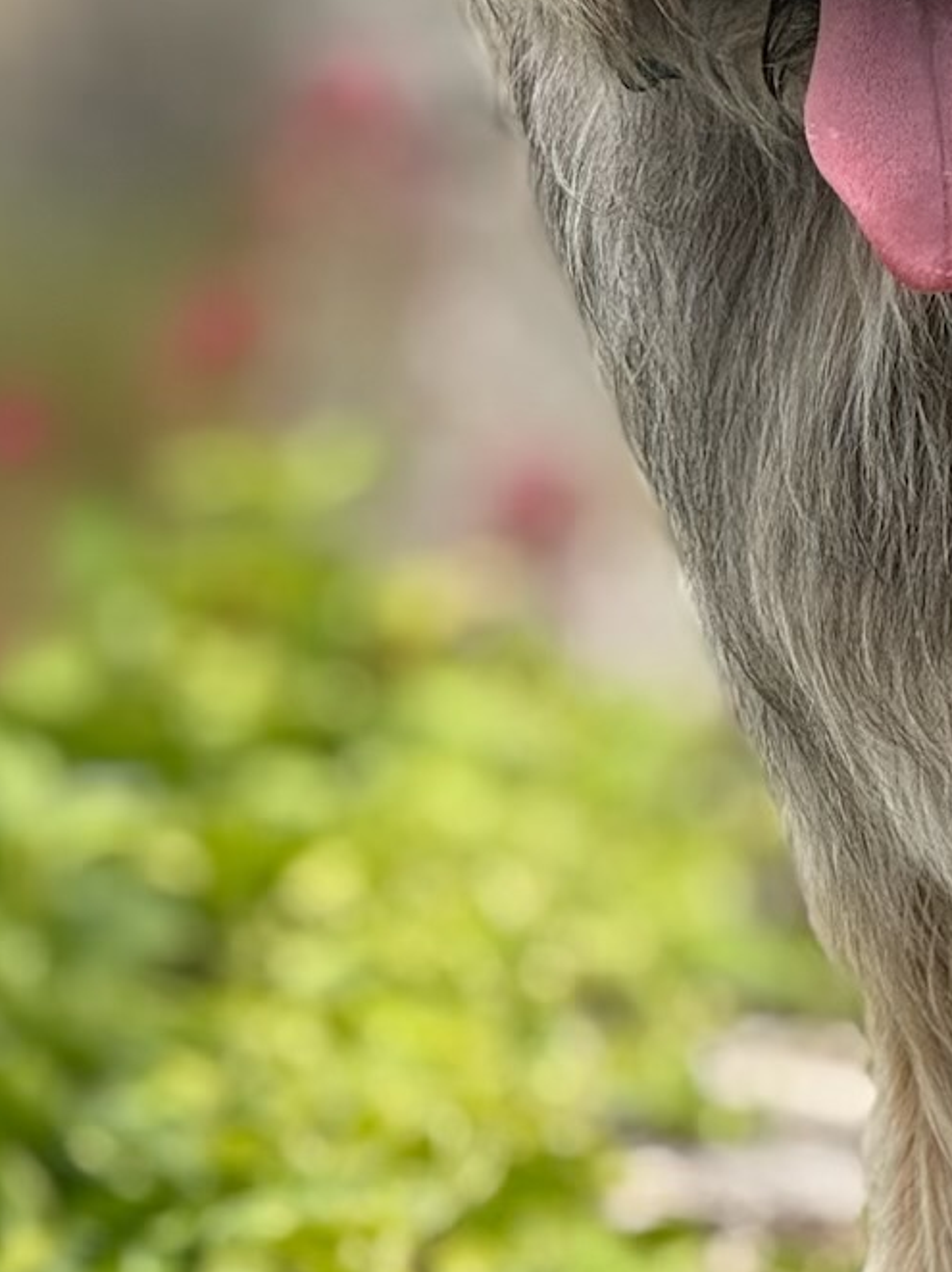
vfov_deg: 5.3
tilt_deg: +0.1
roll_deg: -5.7
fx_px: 13654
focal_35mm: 372
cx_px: 1067
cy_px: -44
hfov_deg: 4.0
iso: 50
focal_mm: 15.66
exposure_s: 1/963
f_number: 2.8
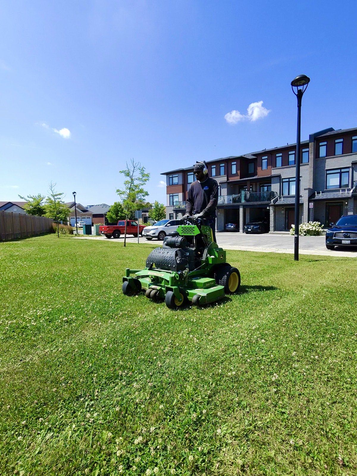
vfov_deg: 106.2
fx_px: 179
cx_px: 178
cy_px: 238
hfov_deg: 89.9
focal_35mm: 13
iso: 54
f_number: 2.2
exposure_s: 1/588
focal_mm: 2.24
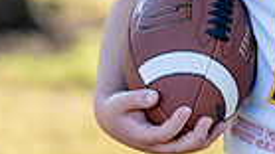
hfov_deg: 8.2
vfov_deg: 4.7
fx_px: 1880
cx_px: 399
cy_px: -91
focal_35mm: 258
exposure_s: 1/1000
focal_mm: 50
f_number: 1.2
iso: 100
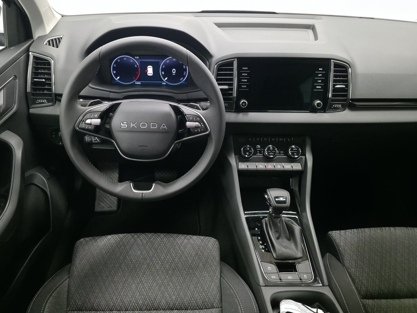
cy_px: 139
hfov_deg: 65.1
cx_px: 182
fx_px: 325
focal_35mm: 27
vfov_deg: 51.2
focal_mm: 6.3
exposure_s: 1/50
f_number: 1.7
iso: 640
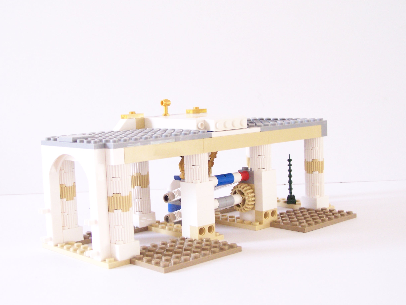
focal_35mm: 54
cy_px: 149
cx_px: 198
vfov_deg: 27.0
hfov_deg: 35.5
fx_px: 633
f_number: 4
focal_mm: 8.5
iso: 400
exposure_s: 1/8
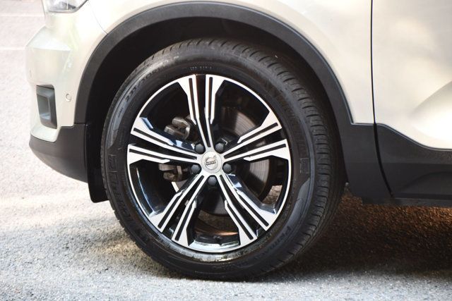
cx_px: 226
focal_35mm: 180
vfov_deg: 7.6
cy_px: 150
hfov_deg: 11.4
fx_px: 2260
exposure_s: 1/125
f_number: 4.8
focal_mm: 120
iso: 900
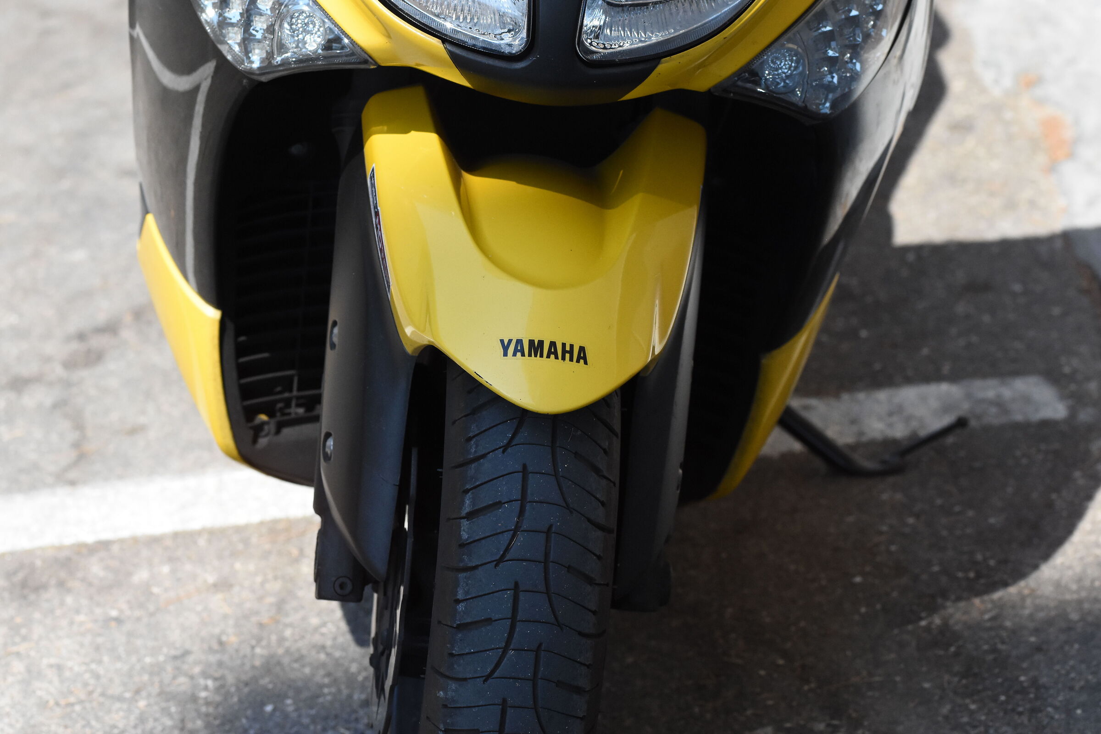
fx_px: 3899
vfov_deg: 10.8
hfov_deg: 16.1
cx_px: 550
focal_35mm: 128
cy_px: 367
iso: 2000
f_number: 4.8
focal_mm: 85
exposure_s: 1/8000
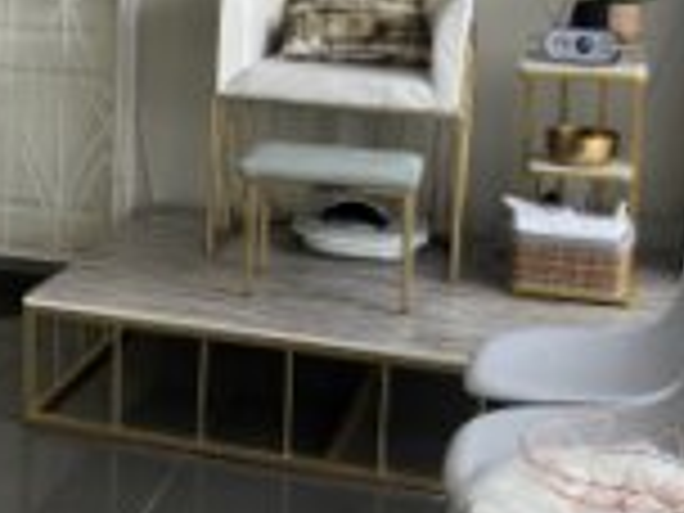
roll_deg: -1.3
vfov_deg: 18.7
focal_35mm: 77
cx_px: 11
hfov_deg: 24.3
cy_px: 29
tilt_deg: -6.7
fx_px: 1521
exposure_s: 1/144
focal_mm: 5.7
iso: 32
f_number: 1.5
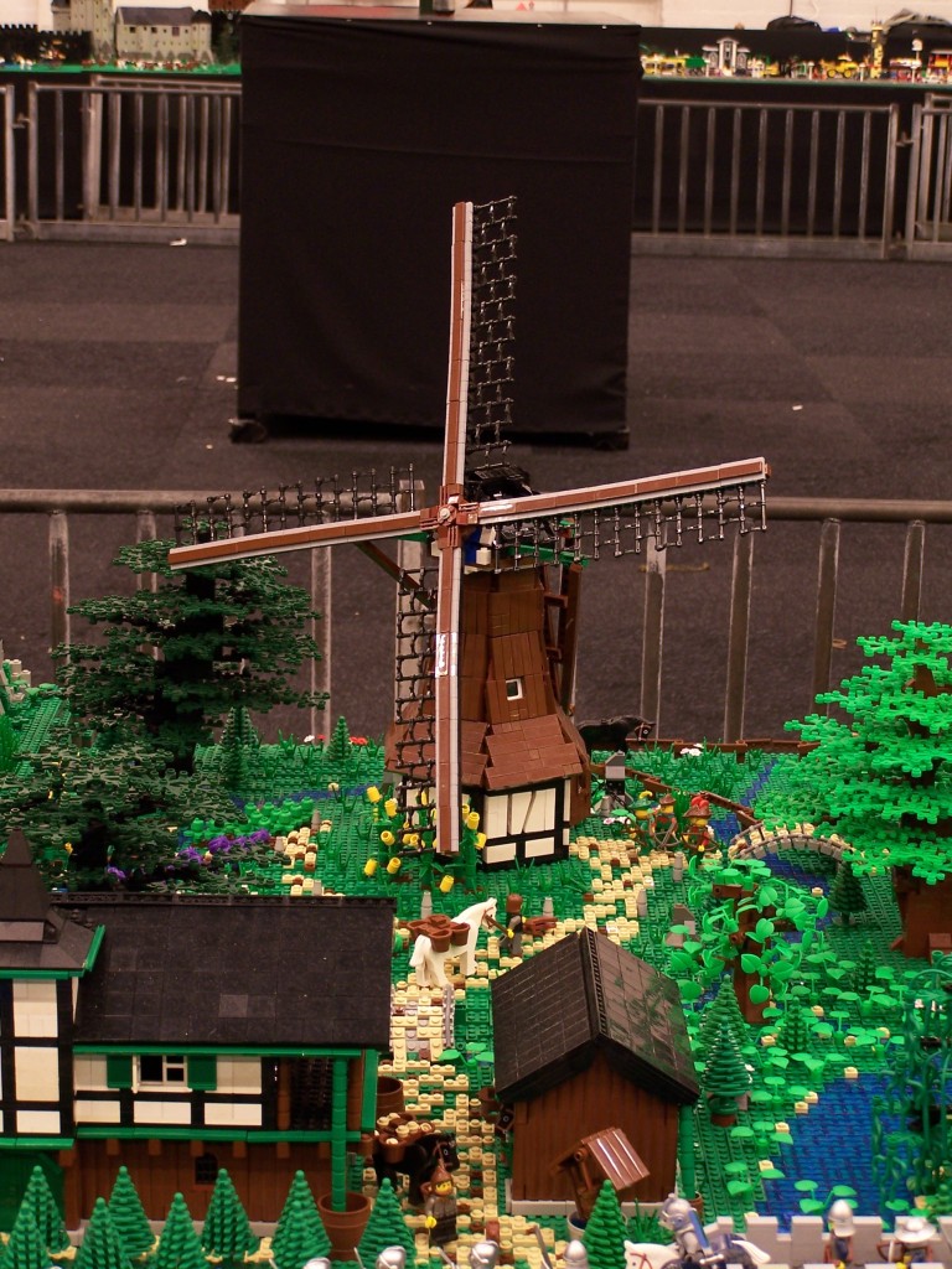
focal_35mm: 75
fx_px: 2750
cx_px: 476
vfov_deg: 26.0
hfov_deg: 19.6
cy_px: 634
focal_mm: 12.4
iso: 80
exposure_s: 1/2
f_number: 3.2
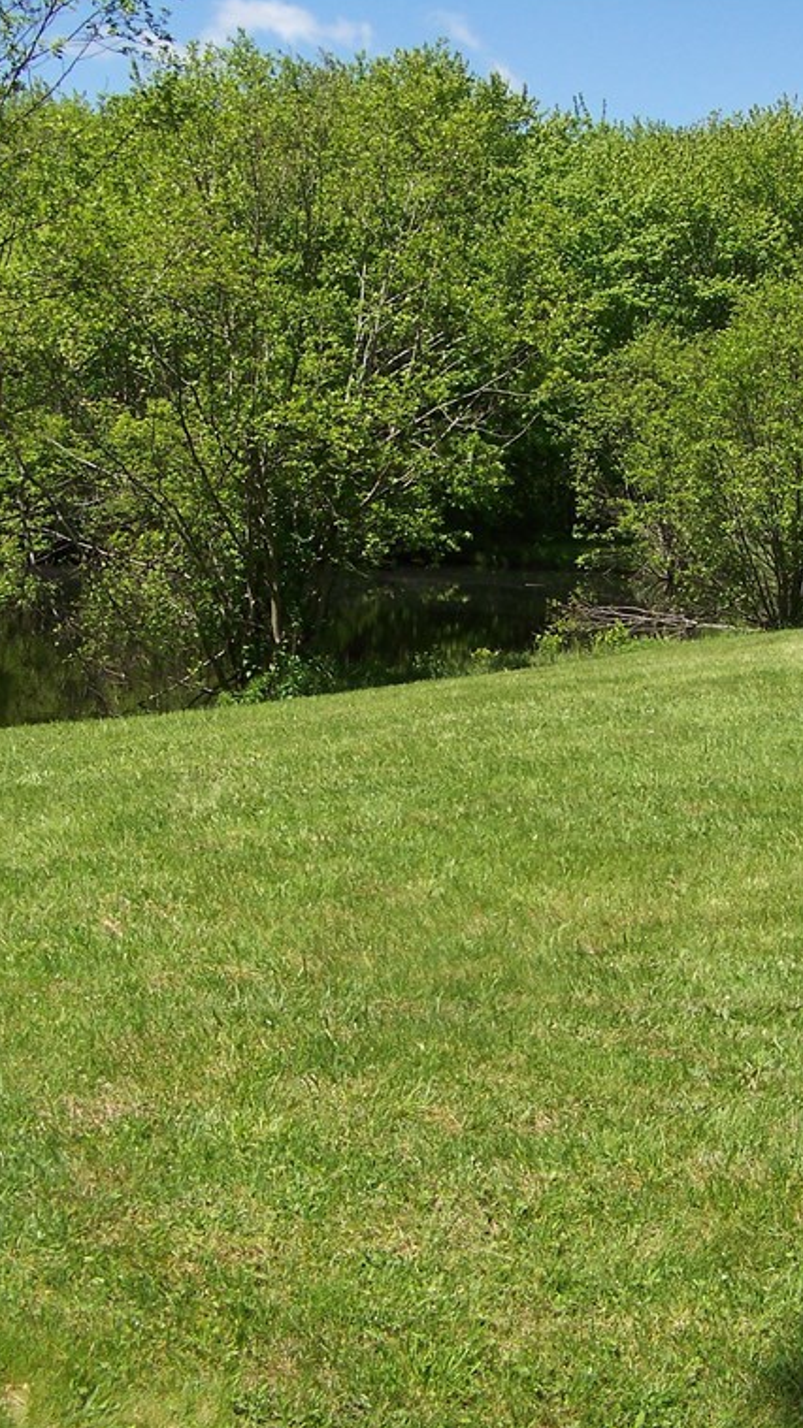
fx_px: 2008
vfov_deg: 39.2
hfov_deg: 22.5
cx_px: 558
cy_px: 706
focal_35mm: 53
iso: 66
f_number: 2.8
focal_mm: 5.85
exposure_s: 1/1000
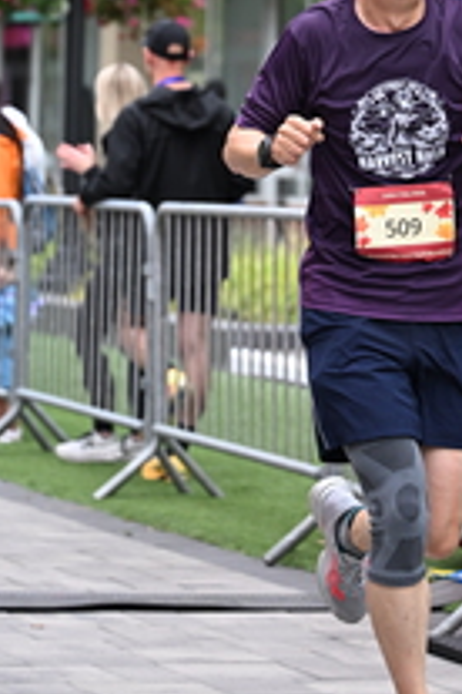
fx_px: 3792
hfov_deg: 7.0
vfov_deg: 10.4
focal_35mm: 197
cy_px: 20
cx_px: 410
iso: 800
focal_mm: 74
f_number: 2.8
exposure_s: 1/2000
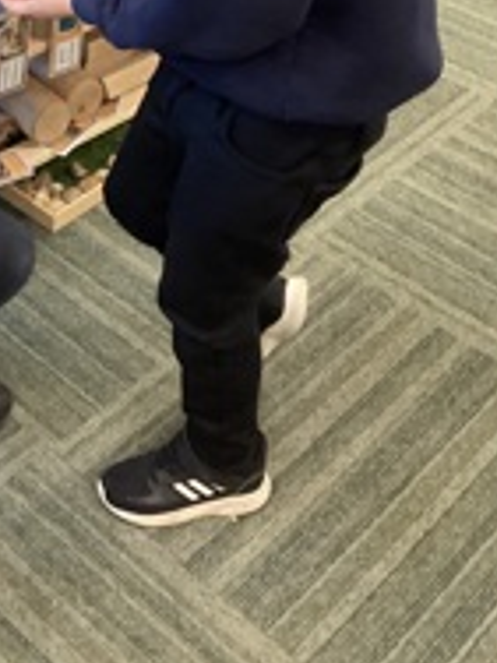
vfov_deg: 27.8
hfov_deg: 21.8
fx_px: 1263
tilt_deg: -32.4
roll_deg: -1.8
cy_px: 14
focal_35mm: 66
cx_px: 63
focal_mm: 3.3
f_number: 2.4
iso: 320
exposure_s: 1/50
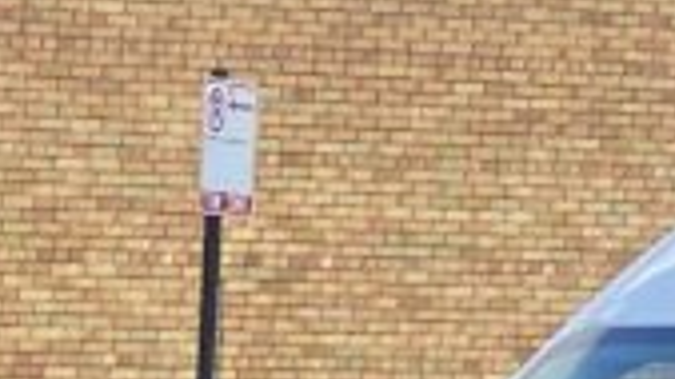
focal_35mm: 344
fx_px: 6156
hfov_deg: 6.0
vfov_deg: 3.5
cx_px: -1106
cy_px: 1033
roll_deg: -1.6
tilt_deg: -7.3
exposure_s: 1/648
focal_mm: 6
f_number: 2
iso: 20
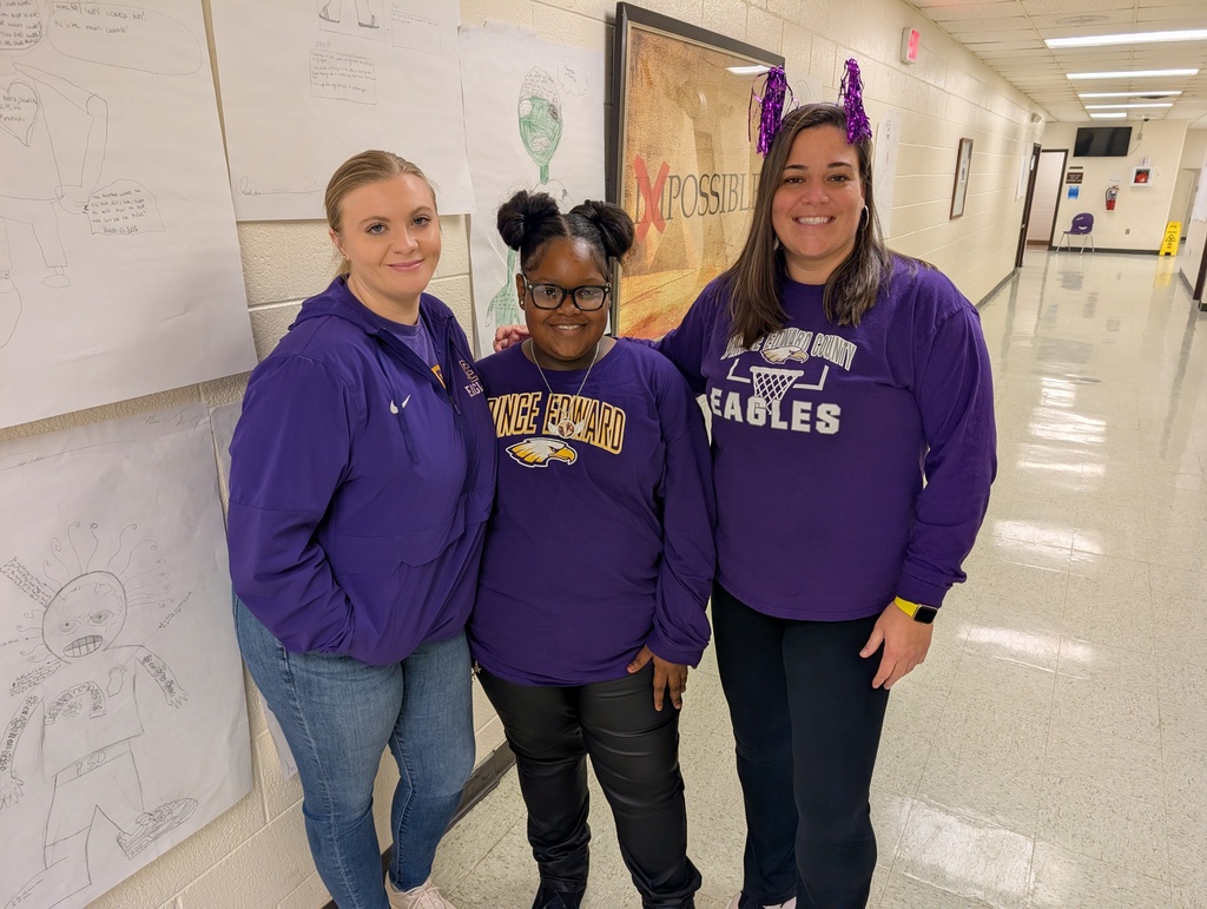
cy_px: 454
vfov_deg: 56.9
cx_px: 604
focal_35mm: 24
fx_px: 838
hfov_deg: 71.5
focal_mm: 6.9
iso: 30
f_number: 1.68
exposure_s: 1/47.7
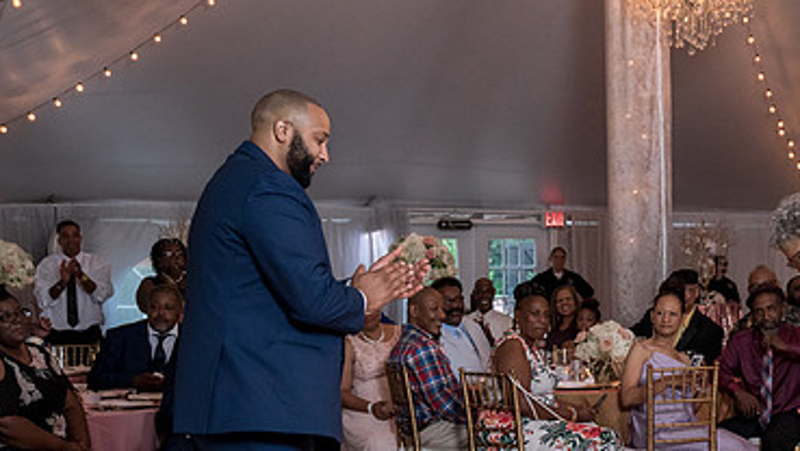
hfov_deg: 29.3
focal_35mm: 70
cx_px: 666
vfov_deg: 17.1
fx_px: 1486
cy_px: 349
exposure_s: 1/200
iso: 2000
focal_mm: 32
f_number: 4
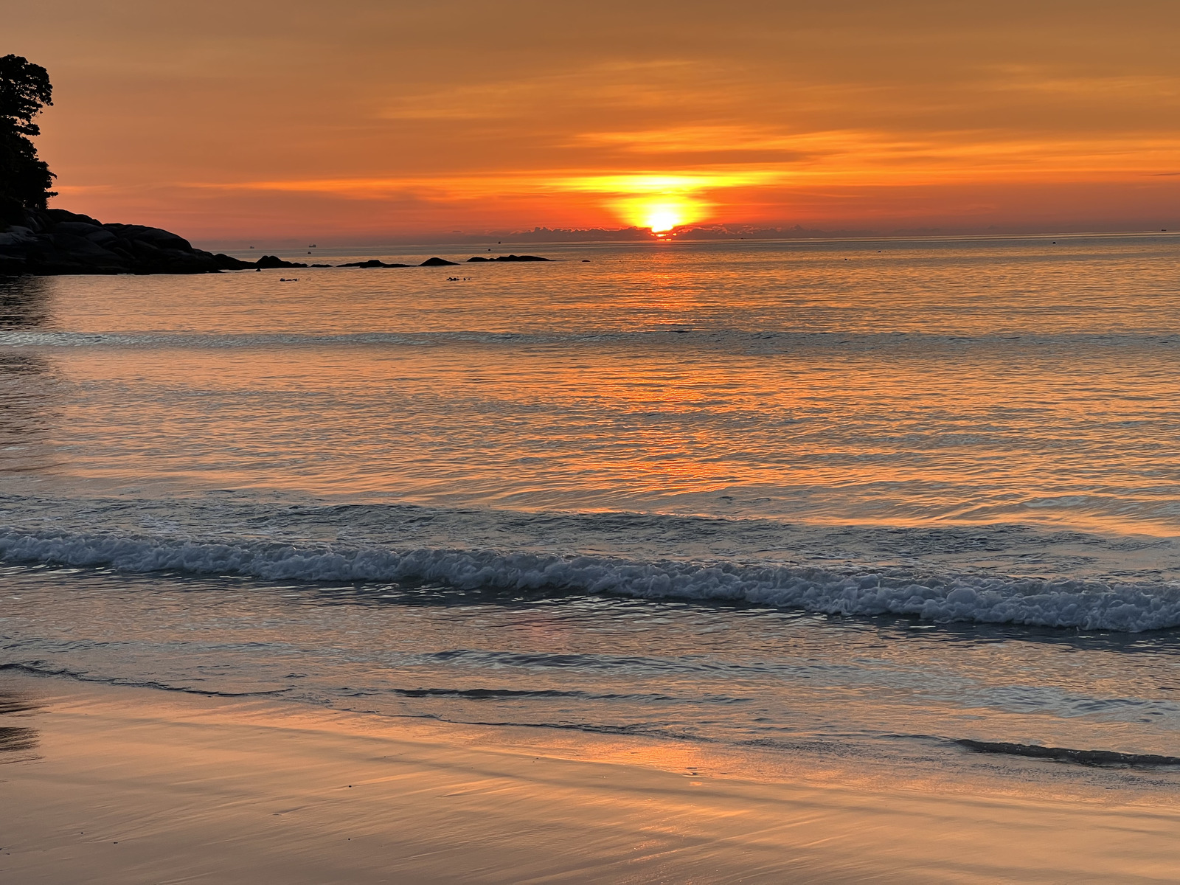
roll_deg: +1.1
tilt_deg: -4.1
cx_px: 590
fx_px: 2625
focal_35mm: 77
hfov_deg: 25.3
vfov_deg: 19.1
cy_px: 442
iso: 50
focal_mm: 9
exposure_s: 1/122
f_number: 2.8
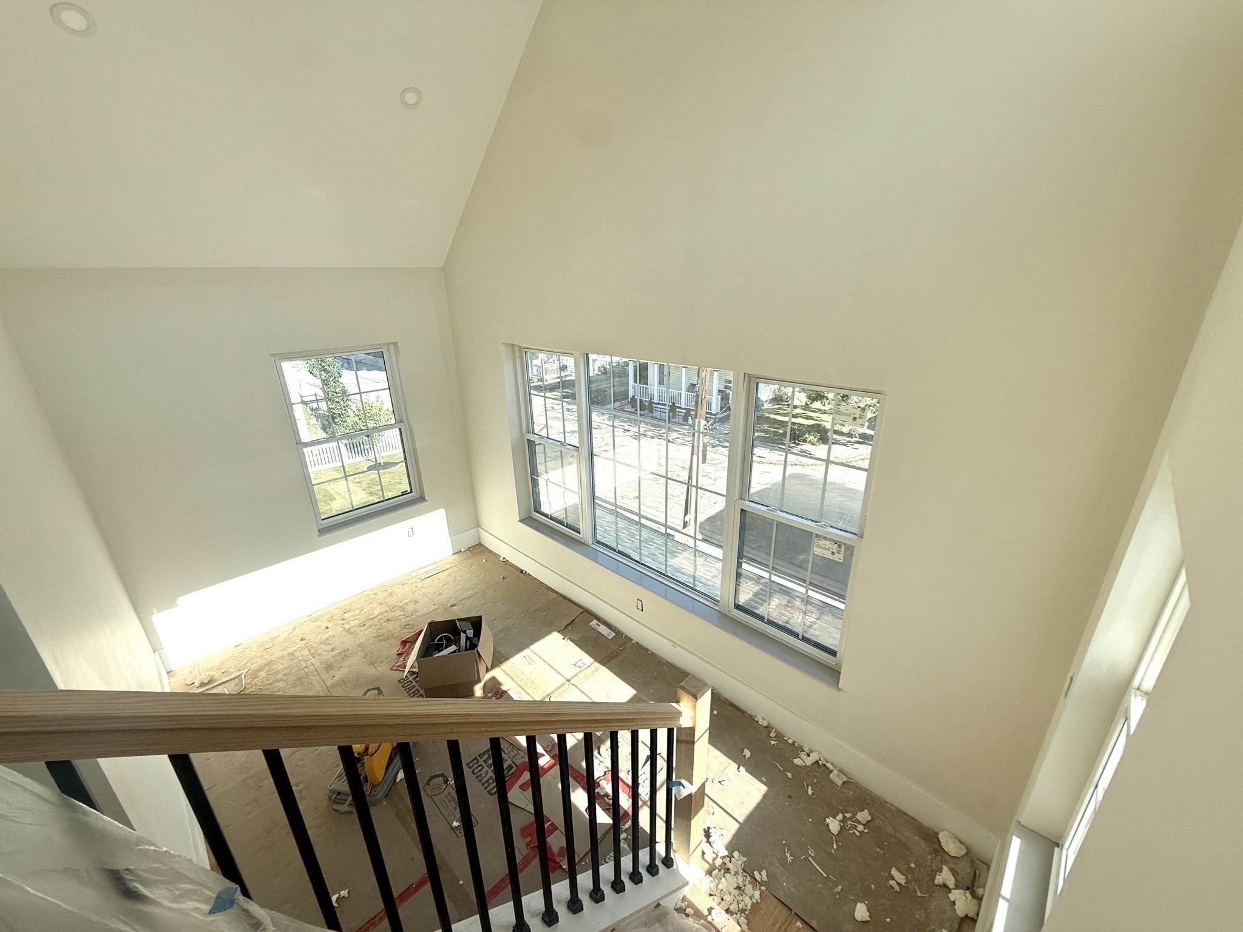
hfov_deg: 102.1
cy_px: 466
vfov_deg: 85.7
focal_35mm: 14
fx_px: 503
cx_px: 622
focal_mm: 2.22
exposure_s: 1/970
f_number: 2.2
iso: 64
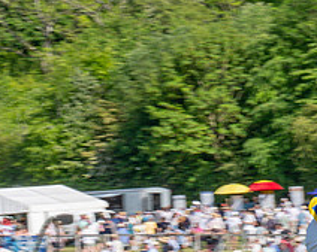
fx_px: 3476
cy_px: 331
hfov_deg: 5.2
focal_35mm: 371
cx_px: 210
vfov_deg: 4.1
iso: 100
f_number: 16
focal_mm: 70
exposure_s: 1/160
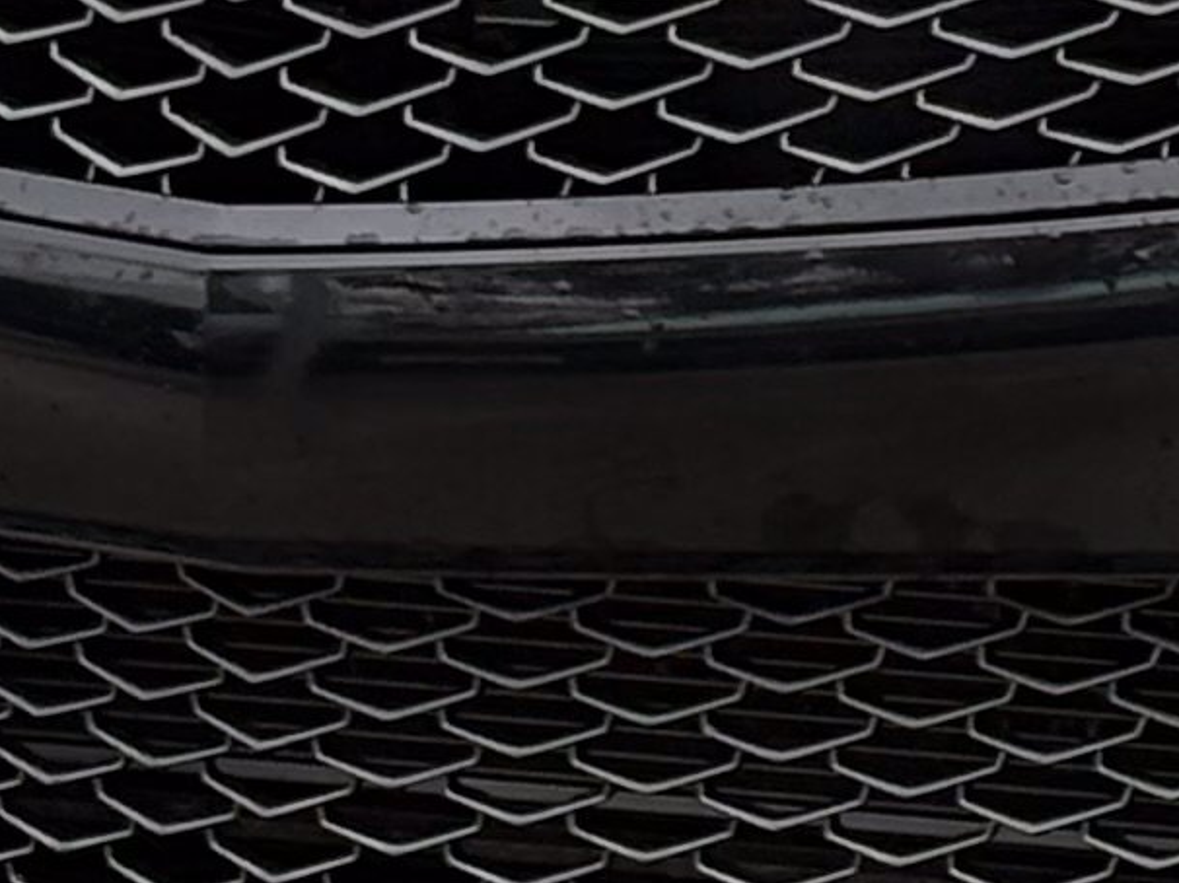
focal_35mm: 346
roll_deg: -0.5
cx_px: 1446
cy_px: -237
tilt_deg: -9.2
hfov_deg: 5.7
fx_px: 11780
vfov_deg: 4.3
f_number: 1.6
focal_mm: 5.96
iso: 40
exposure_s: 1/552
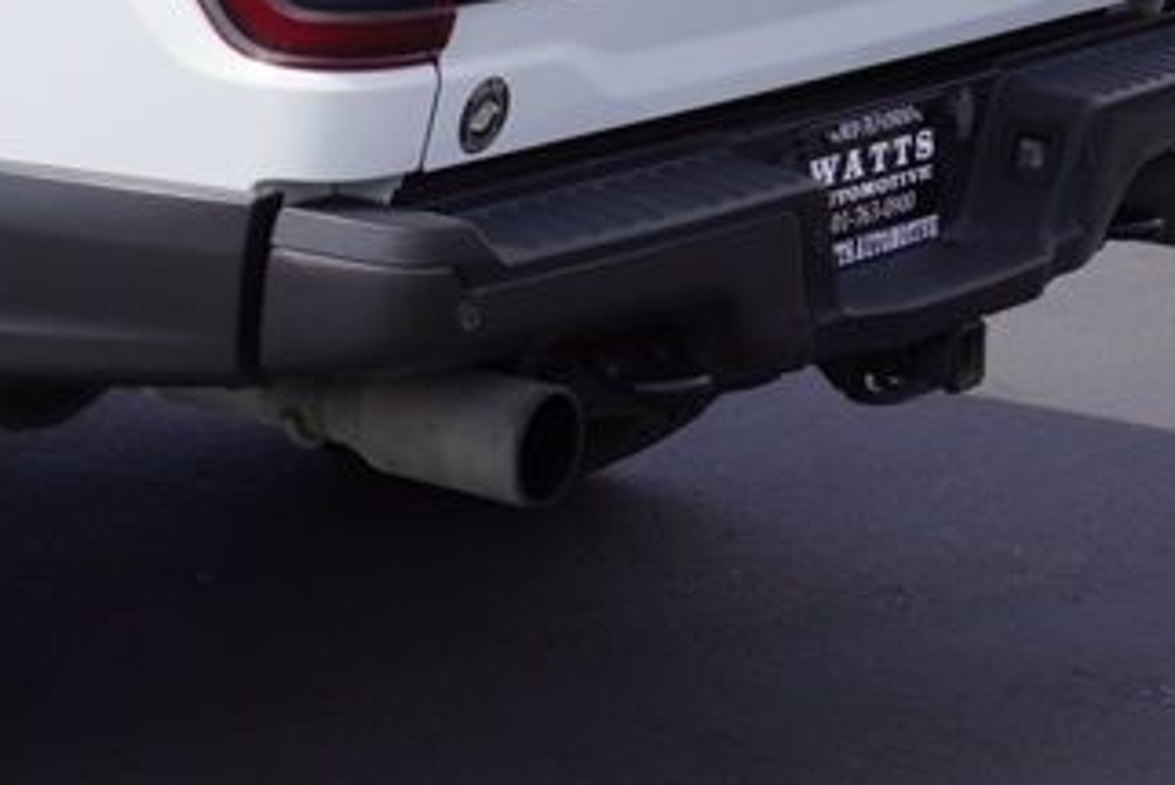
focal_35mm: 110
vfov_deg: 12.4
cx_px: -387
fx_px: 3578
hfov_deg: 17.4
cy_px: 7
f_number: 10
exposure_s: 1/200
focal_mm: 23
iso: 100
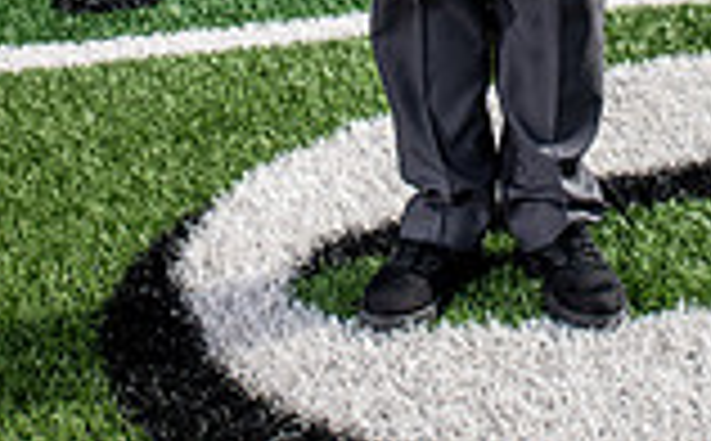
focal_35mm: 99
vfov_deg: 11.3
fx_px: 1914
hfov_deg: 20.9
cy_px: -567
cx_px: 500
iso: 125
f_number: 7.1
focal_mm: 34
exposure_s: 1/400
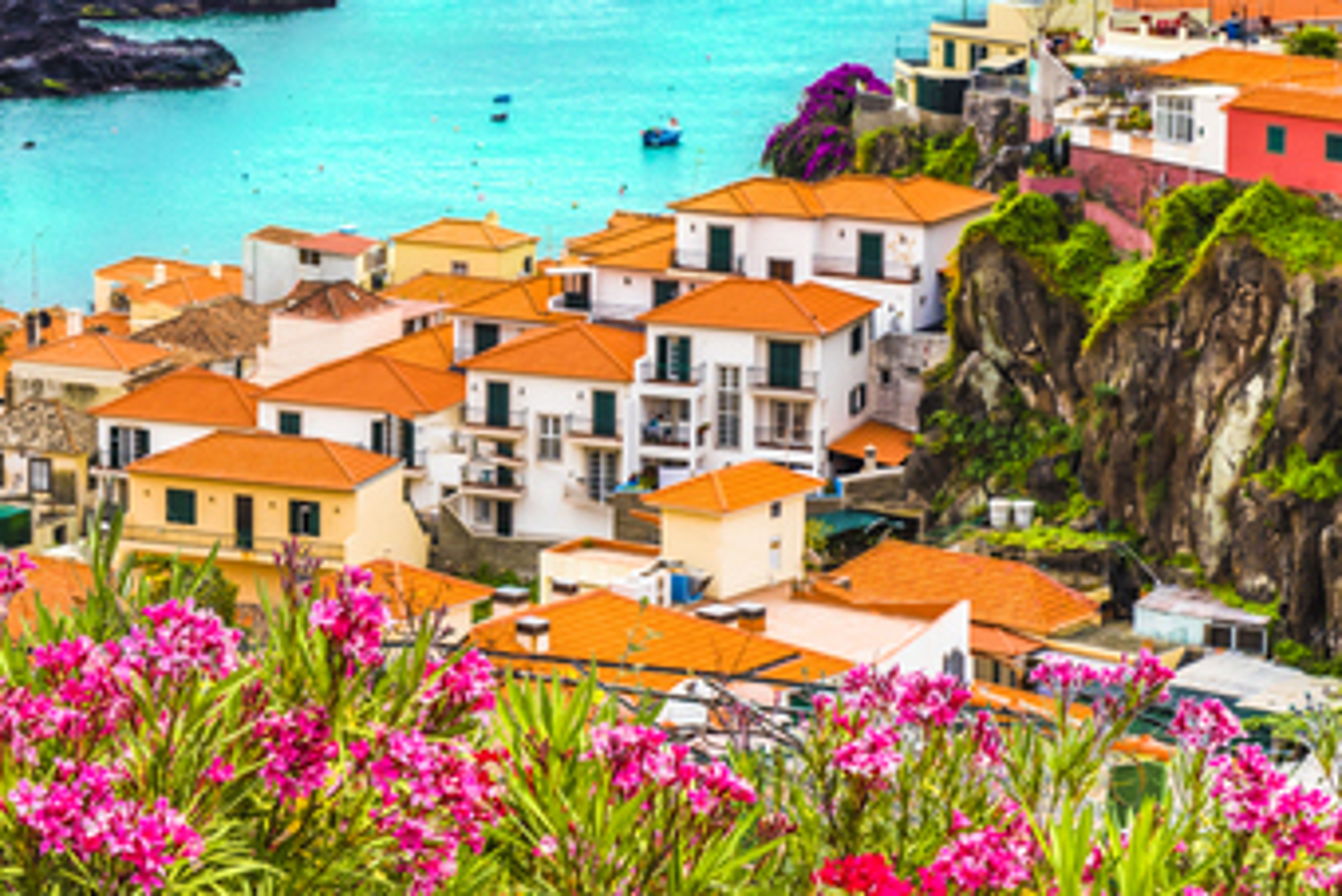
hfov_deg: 17.2
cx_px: 146
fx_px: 4363
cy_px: 30
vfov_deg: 11.6
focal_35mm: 117
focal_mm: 55
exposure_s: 1/200
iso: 200
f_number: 11
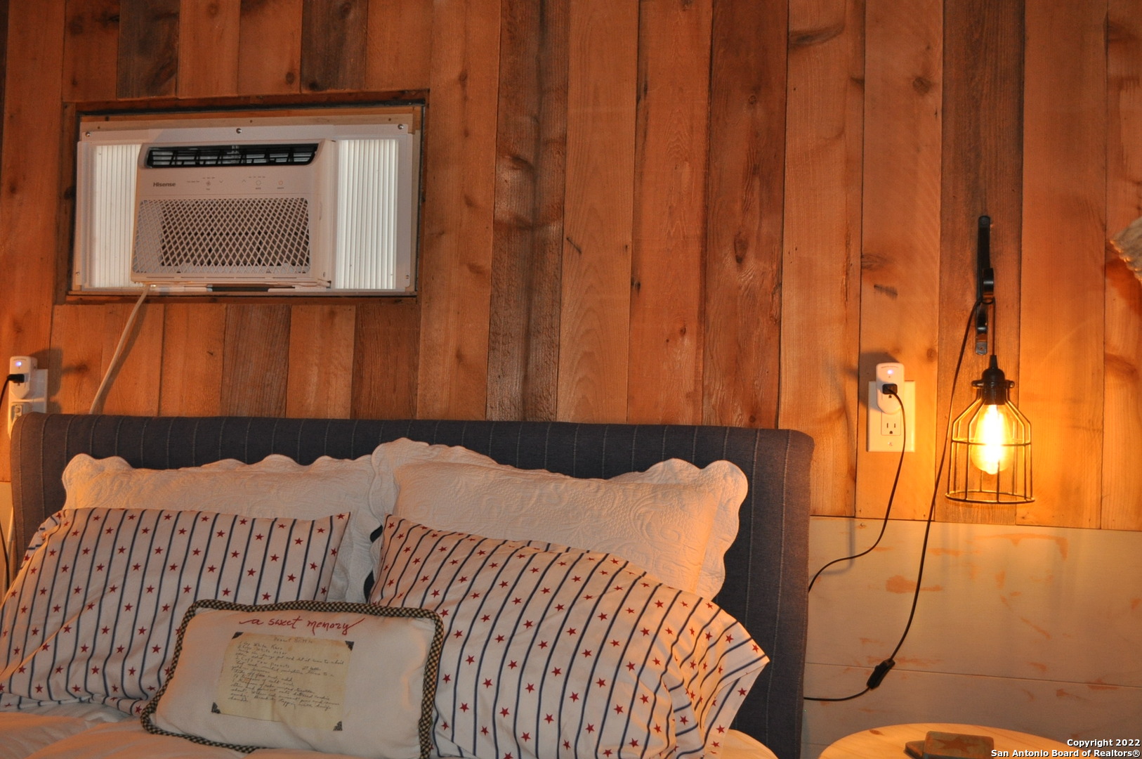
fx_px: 1521
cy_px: 380
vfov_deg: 28.0
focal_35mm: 48
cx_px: 571
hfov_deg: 41.2
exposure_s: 1/60
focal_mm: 32
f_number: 4.8
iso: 800
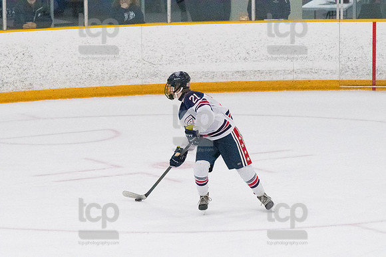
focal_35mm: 255
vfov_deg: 5.4
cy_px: 128
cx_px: 193
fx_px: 2733
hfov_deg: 8.1
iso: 8000
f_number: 5
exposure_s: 1/1600
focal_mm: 170
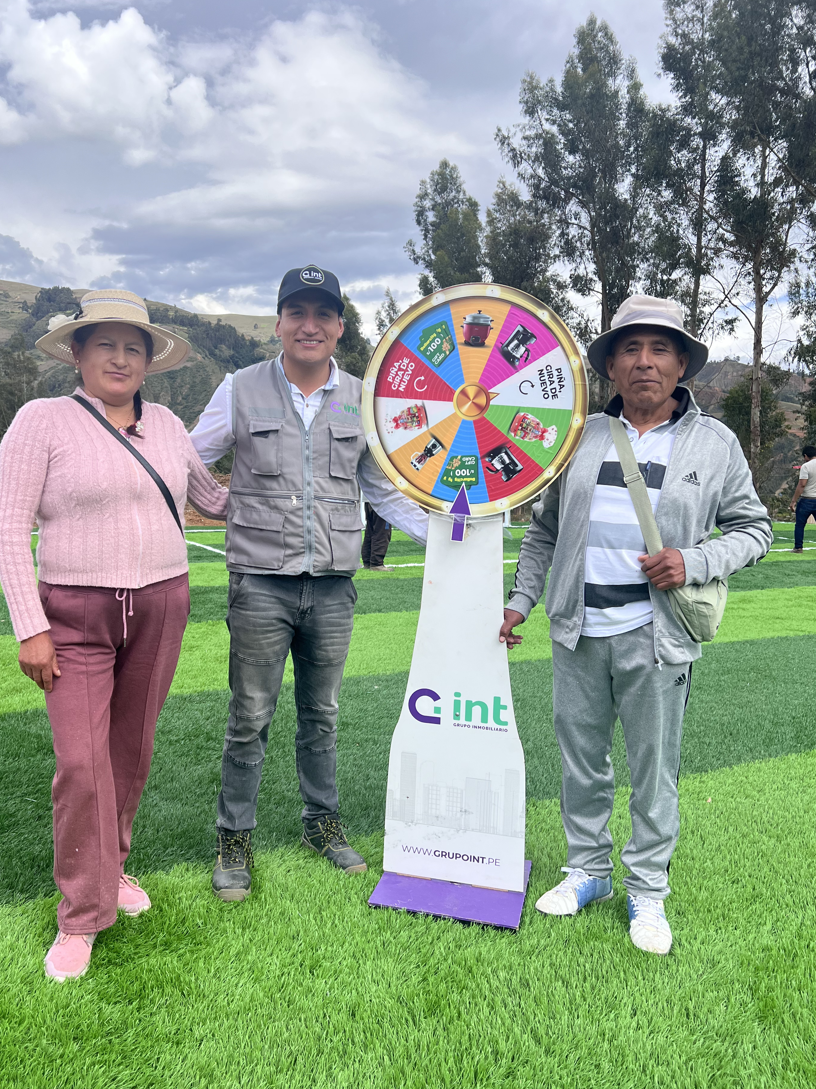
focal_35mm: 29
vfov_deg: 61.6
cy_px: 565
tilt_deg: -5.4
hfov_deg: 48.2
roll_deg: -0.4
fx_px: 912
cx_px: 367
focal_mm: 5.7
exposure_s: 1/2404
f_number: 1.5
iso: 50
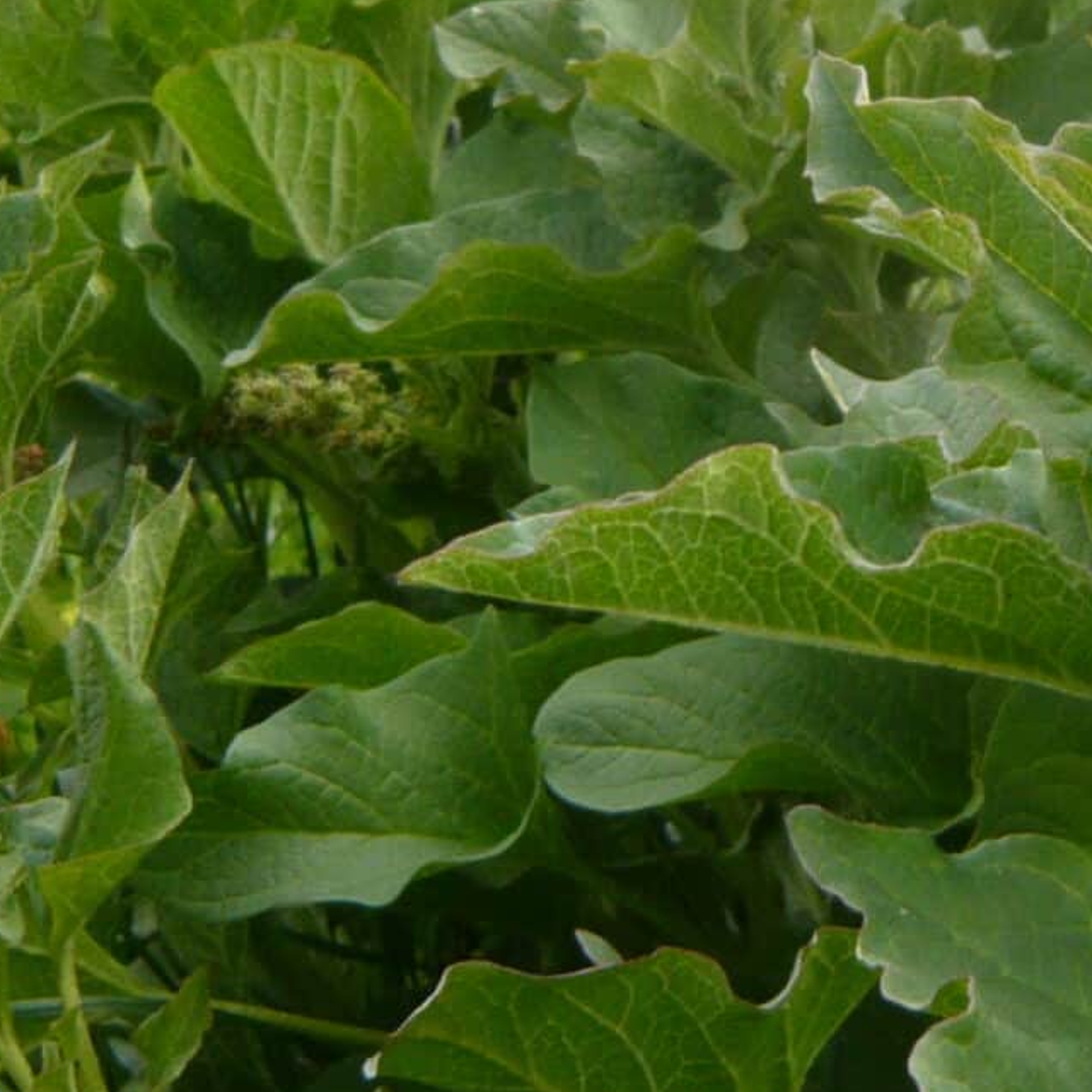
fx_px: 3533
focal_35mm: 99
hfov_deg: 17.1
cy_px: 239
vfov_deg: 17.4
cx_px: 1148
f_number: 2.8
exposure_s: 1/400
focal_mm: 4.6
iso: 100
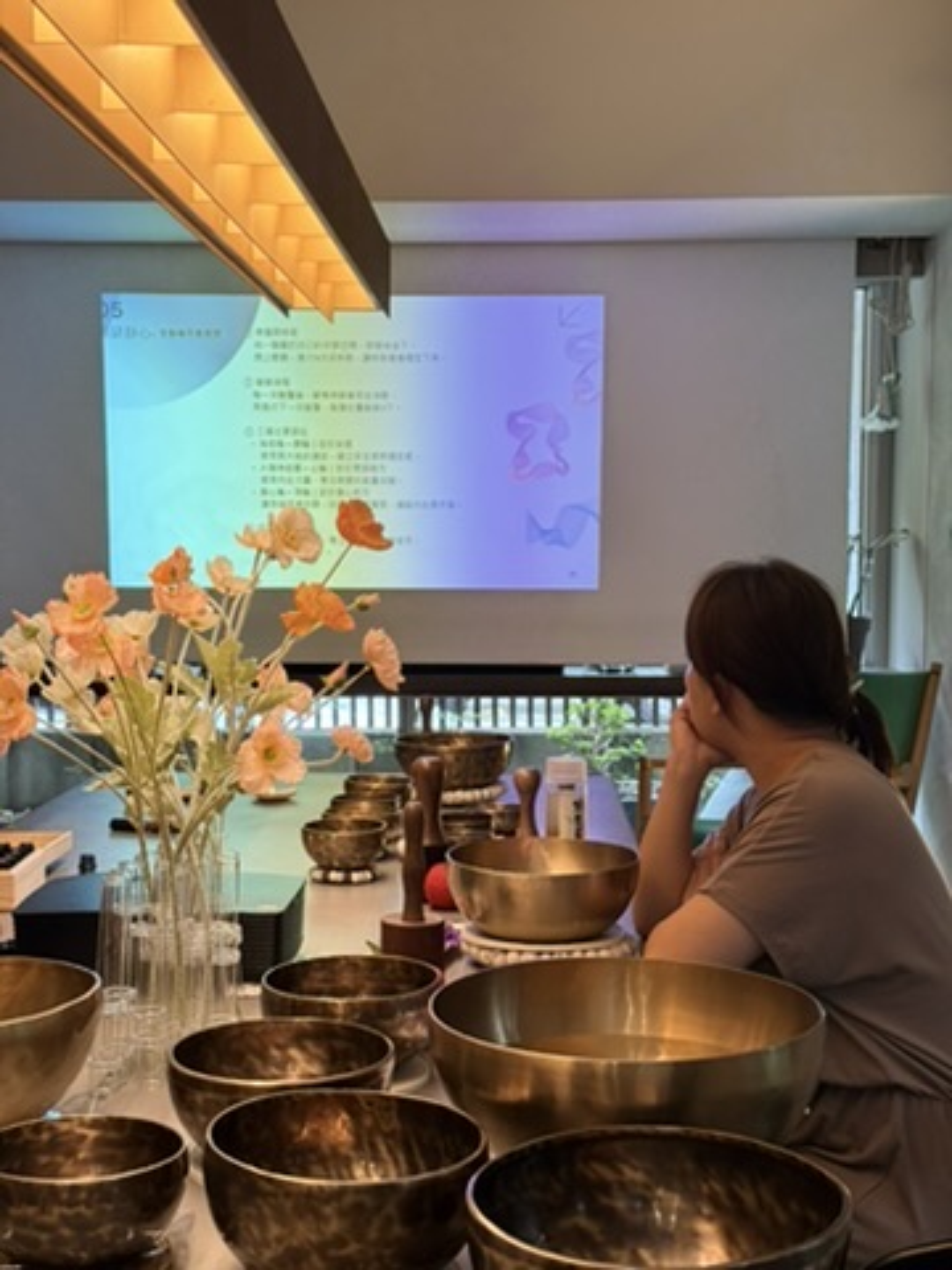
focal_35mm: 48
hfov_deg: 30.3
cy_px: 635
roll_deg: -0.9
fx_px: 1760
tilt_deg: -2.8
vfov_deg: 39.7
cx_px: 476
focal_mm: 6.76
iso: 250
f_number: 1.78
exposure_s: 1/60
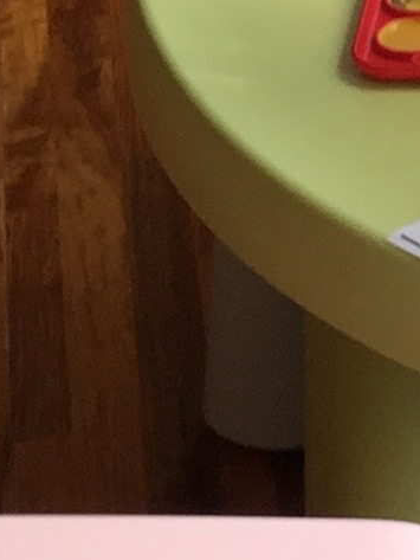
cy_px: 273
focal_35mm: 200
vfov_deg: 9.9
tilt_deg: -32.9
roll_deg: -2.1
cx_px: 1189
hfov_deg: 6.8
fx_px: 3234
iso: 40
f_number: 2.2
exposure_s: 1/60
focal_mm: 4.15
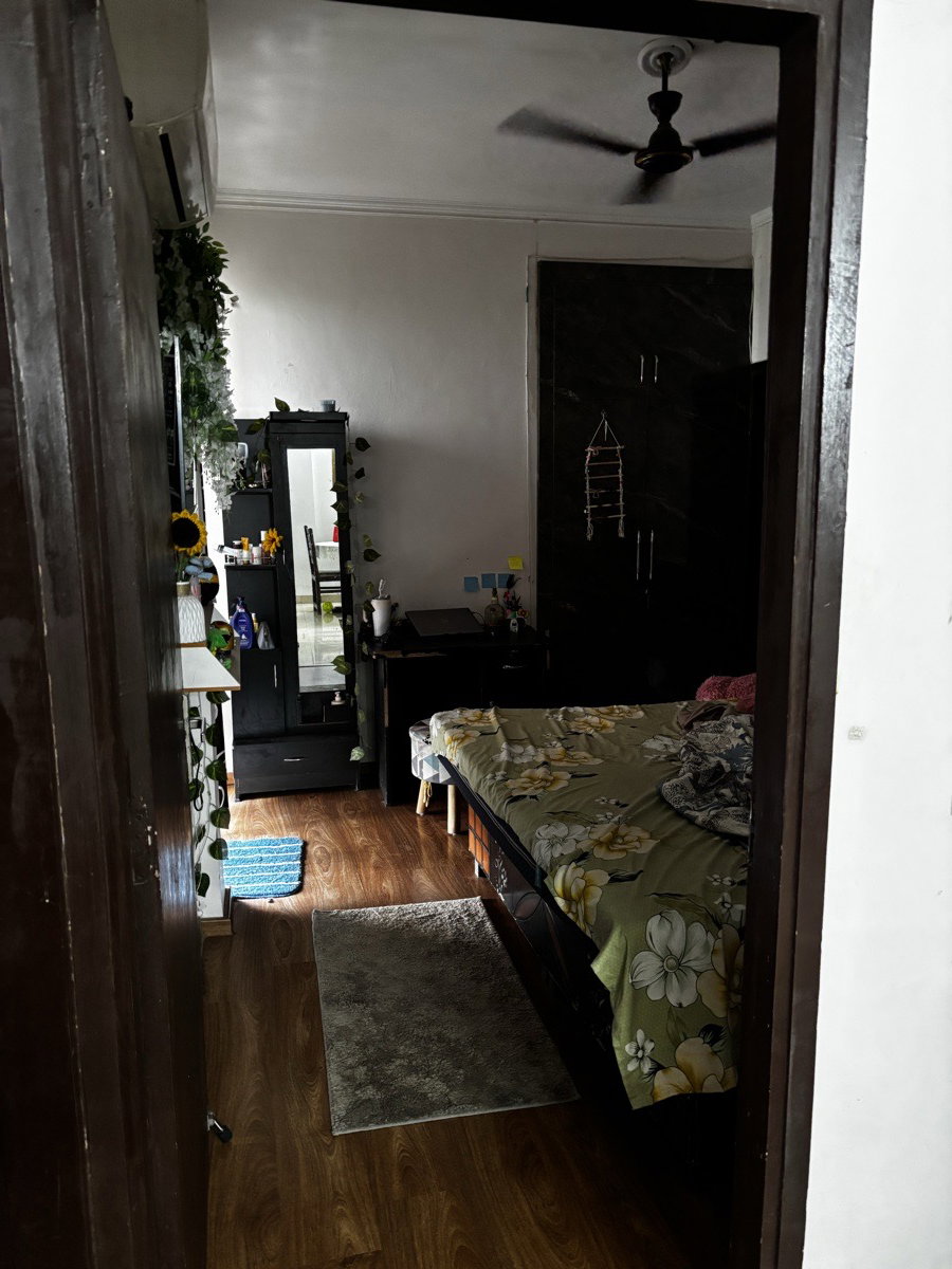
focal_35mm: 26
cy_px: 634
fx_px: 953
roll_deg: +0.7
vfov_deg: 67.3
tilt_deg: -9.4
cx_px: 476
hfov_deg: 53.1
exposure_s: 1/25
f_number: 1.6
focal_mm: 5.96
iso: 500
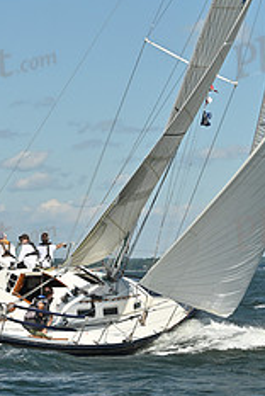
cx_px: 145
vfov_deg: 11.6
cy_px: -29
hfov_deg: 7.9
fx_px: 1915
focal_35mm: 174
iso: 250
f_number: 8
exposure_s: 1/1250
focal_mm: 70
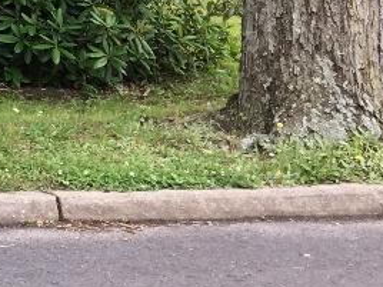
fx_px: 1726
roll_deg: -0.1
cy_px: -317
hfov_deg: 10.6
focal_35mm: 156
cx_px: -570
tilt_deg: +6.1
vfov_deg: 8.9
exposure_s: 1/125
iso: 25
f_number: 2.2
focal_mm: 4.15
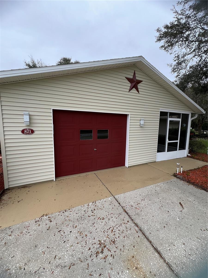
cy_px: 139
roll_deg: -0.8
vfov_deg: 106.2
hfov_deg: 89.9
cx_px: 104
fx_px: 104
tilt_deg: -7.2
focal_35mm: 13
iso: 32
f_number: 1.8
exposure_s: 1/415
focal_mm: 1.57
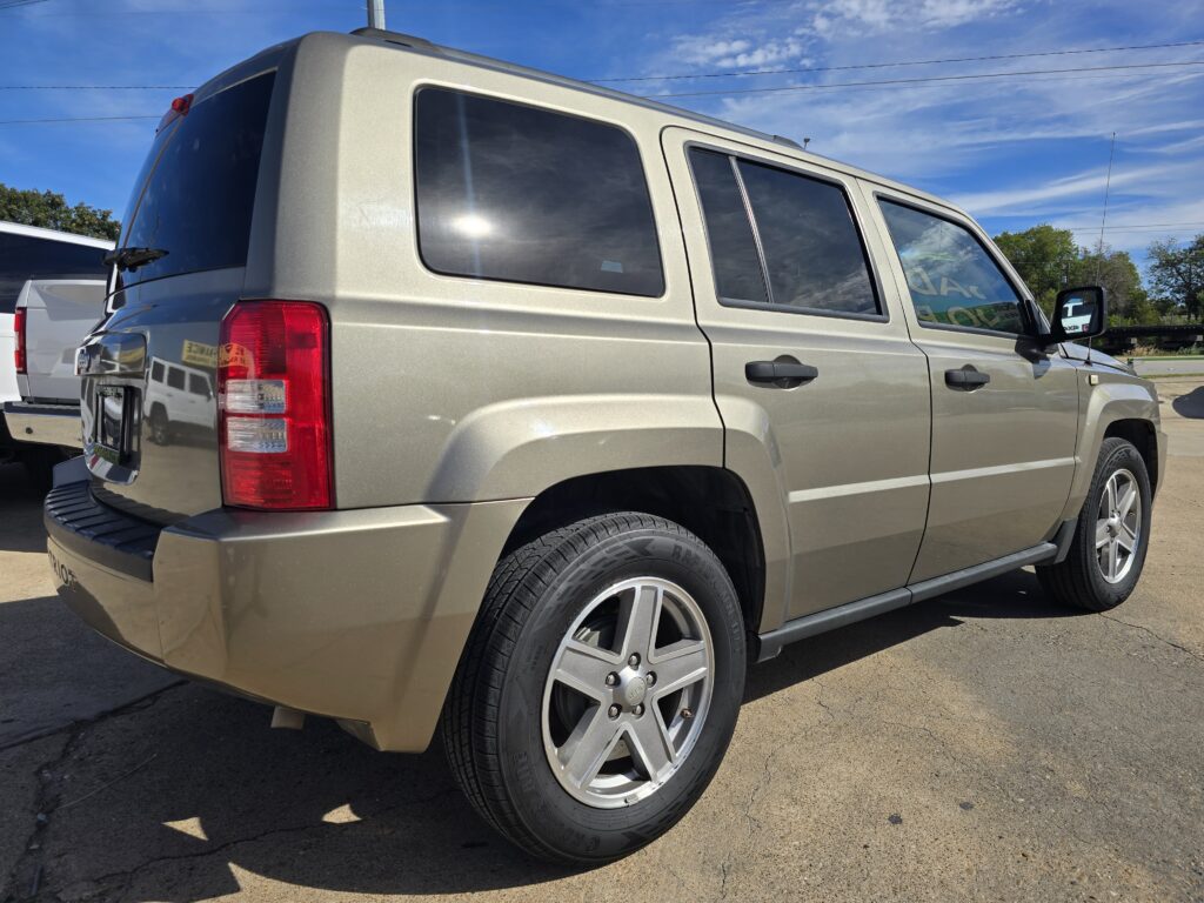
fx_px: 800
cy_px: 452
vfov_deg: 58.9
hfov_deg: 73.9
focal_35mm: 23
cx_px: 602
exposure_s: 1/1272
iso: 12
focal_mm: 6.3
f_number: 1.7
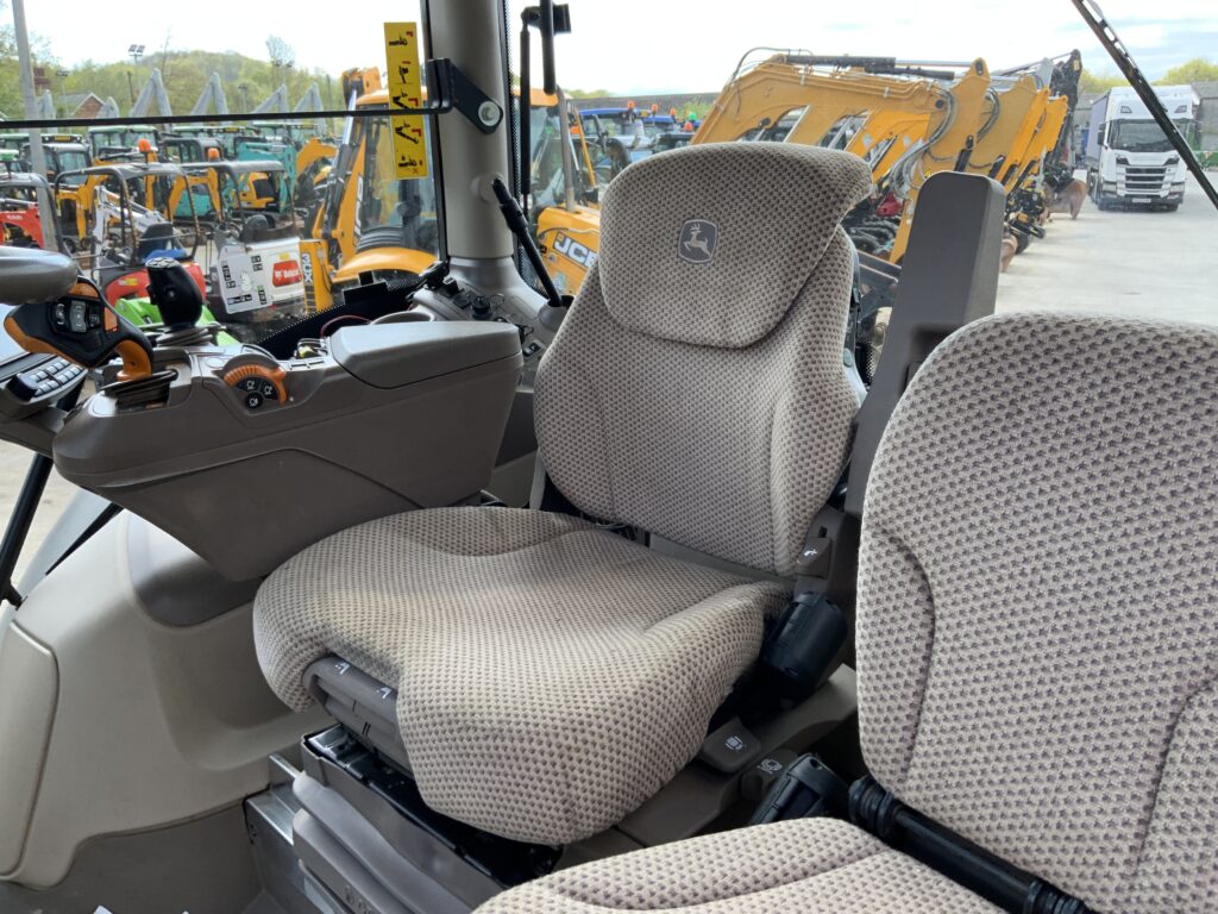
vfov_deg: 48.2
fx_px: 1020
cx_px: 609
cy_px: 457
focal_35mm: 29
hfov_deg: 61.7
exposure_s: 1/240
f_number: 1.8
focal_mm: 3
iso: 16
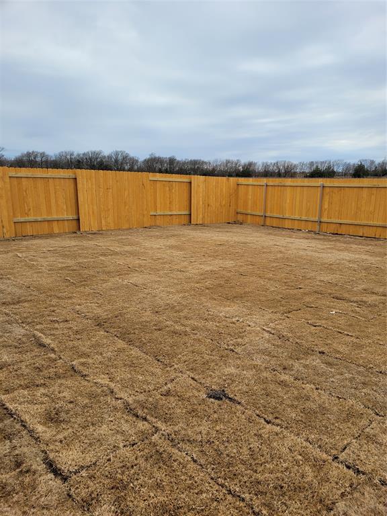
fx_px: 388
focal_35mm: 26
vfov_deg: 67.3
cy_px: 258
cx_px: 194
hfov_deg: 53.1
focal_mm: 5.4
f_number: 1.8
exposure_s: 1/1018
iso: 40
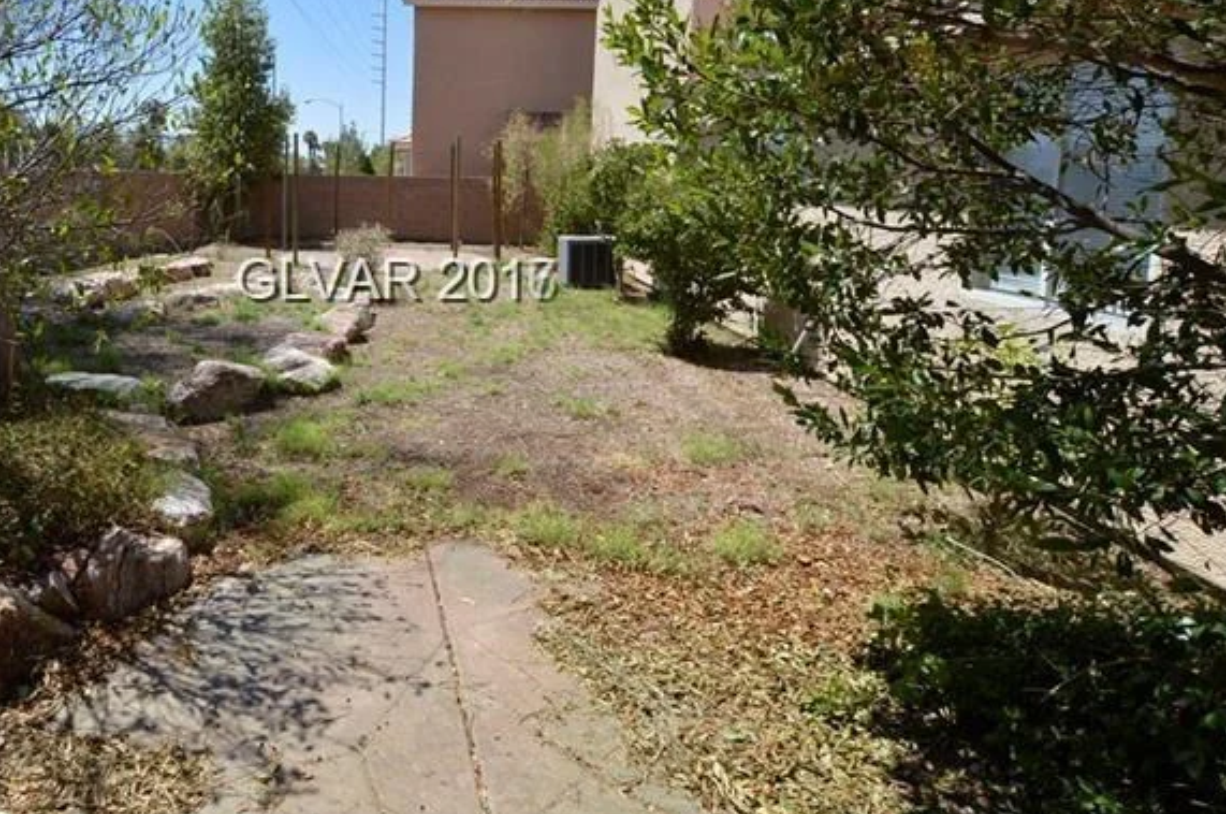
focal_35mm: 21
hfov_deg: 78.6
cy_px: 282
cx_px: 406
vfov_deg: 58.2
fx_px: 714
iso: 100
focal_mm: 10
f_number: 7.1
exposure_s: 1/200
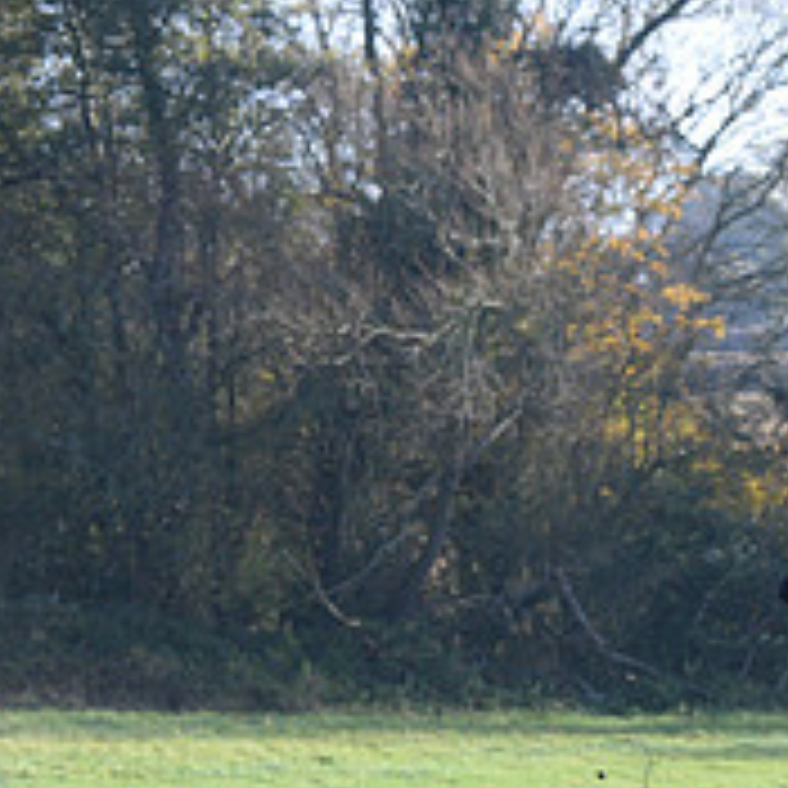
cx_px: 1274
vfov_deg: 6.1
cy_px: 788
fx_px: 7392
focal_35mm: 287
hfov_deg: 6.0
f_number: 4.5
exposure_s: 1/1250
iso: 1000
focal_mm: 102
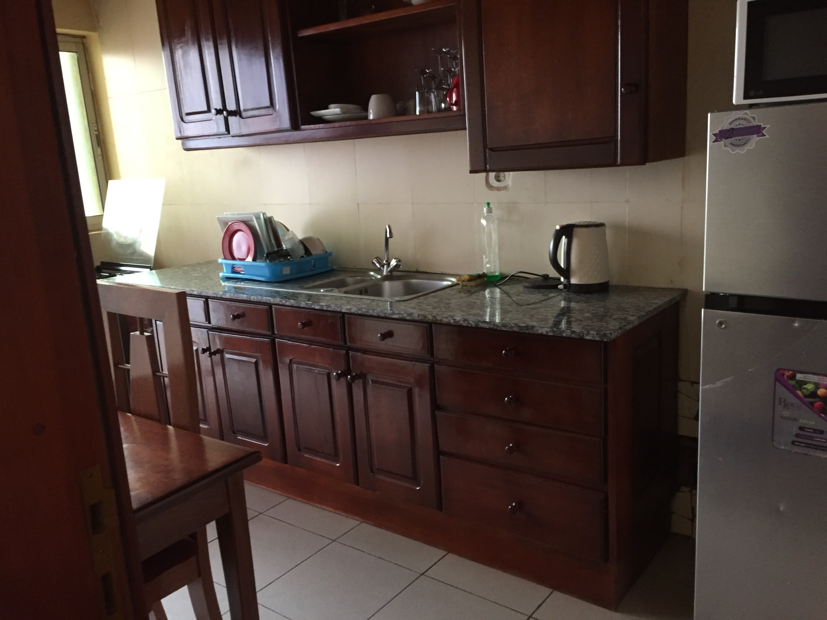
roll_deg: +4.0
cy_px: 310
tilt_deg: -12.0
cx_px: 414
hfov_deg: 61.7
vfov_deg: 48.2
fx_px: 693
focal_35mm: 29
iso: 250
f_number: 2.2
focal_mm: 4.15
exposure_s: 1/17
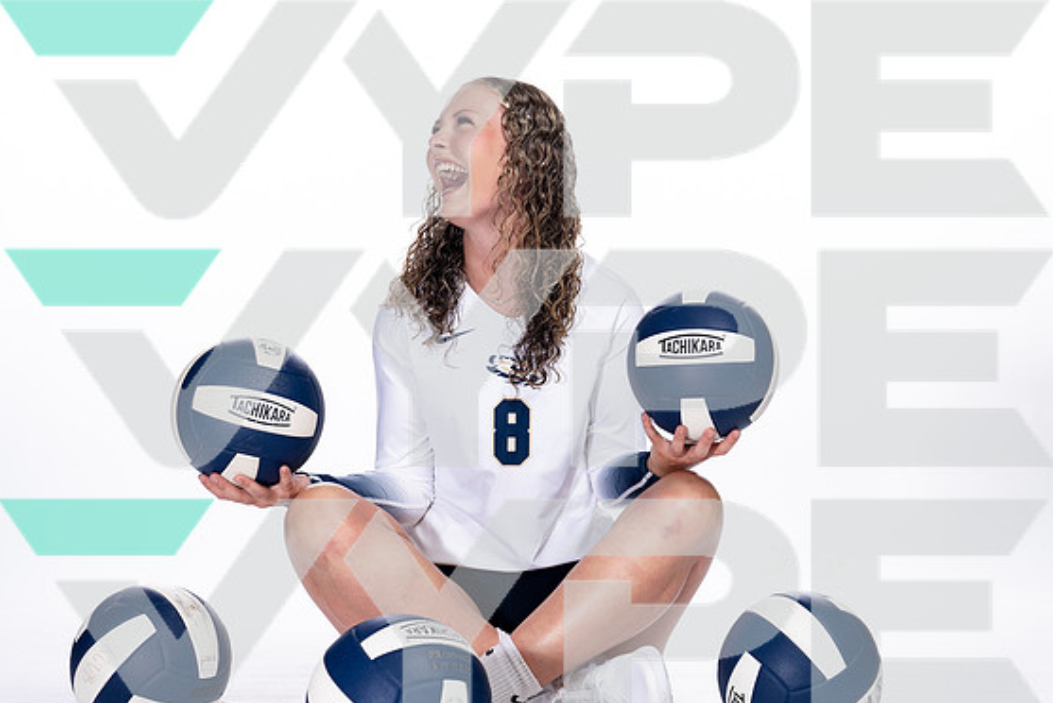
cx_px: 584
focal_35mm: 72
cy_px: 299
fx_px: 2107
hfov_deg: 28.0
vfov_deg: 18.9
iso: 100
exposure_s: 1/250
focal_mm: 49
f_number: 5.6
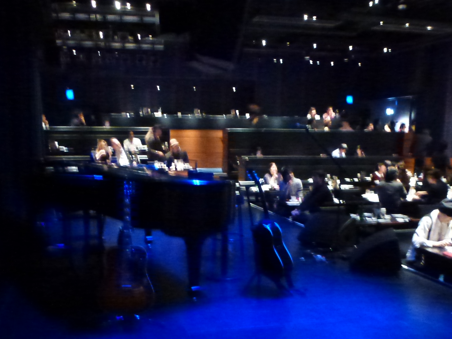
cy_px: 258
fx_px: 496
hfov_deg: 48.9
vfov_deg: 36.7
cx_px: 199
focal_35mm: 38
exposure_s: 1/4
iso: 1250
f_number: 3.3
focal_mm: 4.3
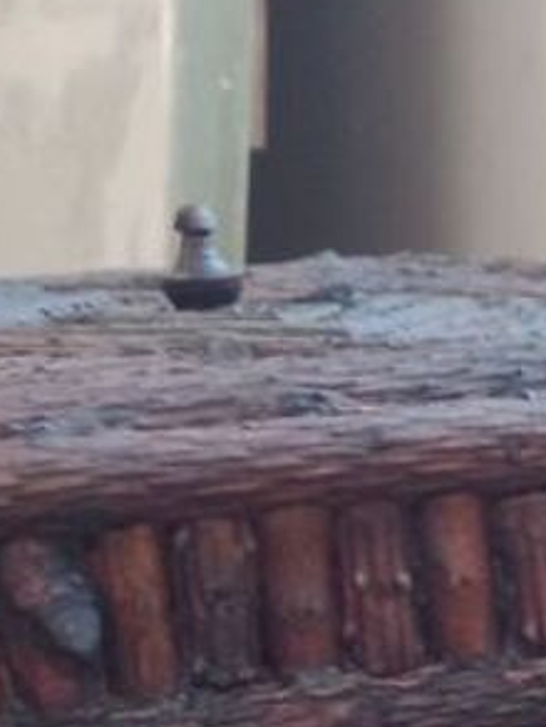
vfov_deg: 15.3
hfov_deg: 11.6
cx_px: 809
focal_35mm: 123
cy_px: 949
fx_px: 2585
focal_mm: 3.54
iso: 440
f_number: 2
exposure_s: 1/33.3
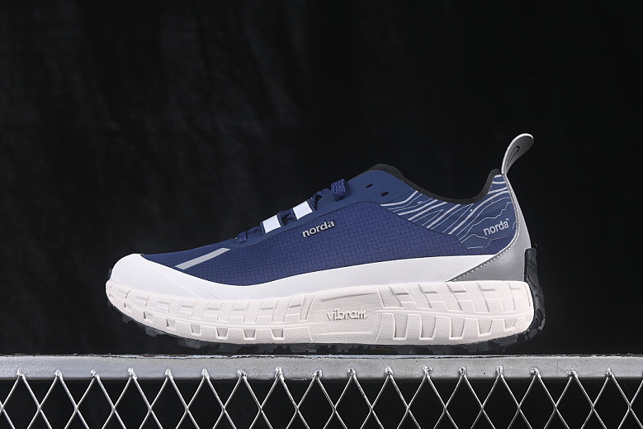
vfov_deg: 17.7
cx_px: 326
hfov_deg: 26.3
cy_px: 219
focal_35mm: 77
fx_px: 1375
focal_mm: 50
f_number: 6.3
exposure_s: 1/60
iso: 160
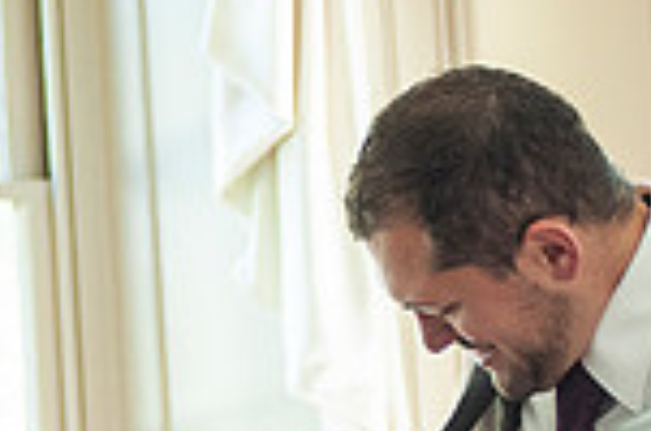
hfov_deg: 6.7
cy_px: 565
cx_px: 95
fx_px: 5558
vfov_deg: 4.4
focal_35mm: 308
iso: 1250
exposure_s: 1/160
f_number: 2.8
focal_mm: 80
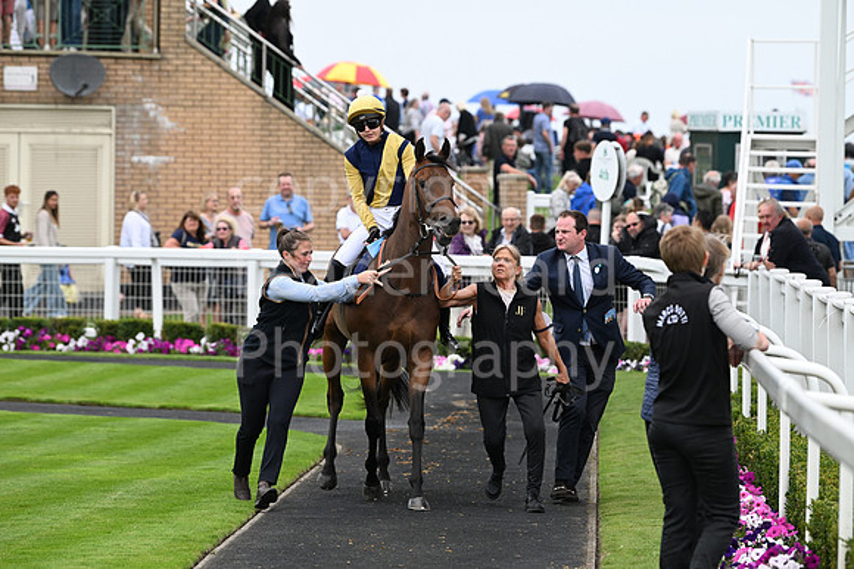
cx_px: 427
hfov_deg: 11.1
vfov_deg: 7.4
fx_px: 4389
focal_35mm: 185
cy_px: 284
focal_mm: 185
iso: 1000
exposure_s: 1/2000
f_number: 5
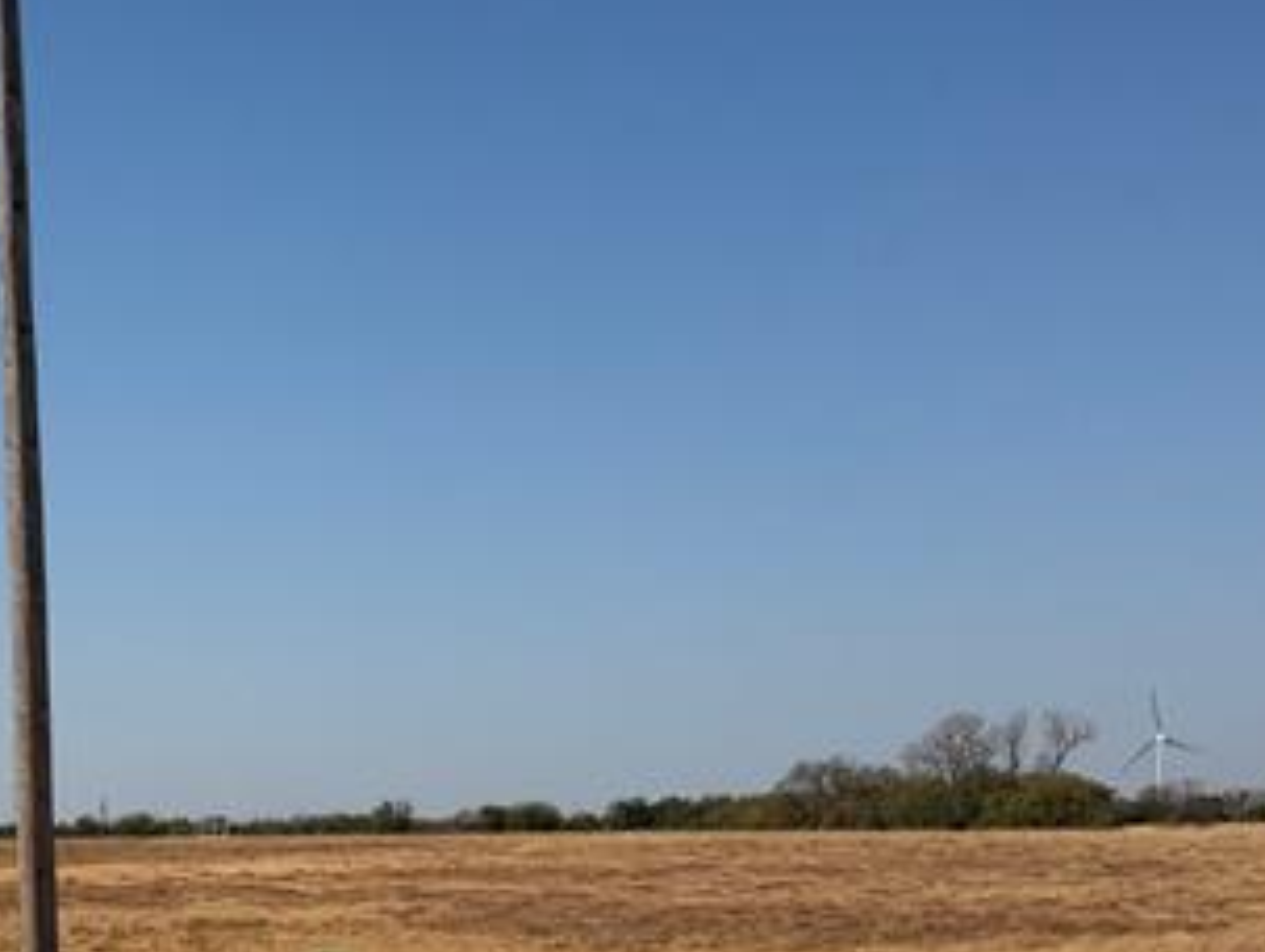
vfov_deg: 17.8
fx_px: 2964
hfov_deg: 23.1
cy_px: 969
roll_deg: -0.8
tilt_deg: -2.1
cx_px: -13
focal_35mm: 81
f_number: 1.78
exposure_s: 1/7353
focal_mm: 6.76
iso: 80
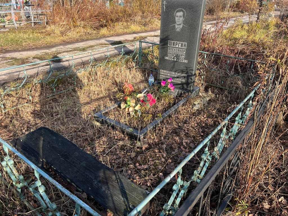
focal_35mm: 26
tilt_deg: -24.9
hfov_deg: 67.3
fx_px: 216
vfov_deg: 53.1
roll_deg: -0.6
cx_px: 144
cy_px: 108
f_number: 1.5
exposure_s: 1/873
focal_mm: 5.7
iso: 50
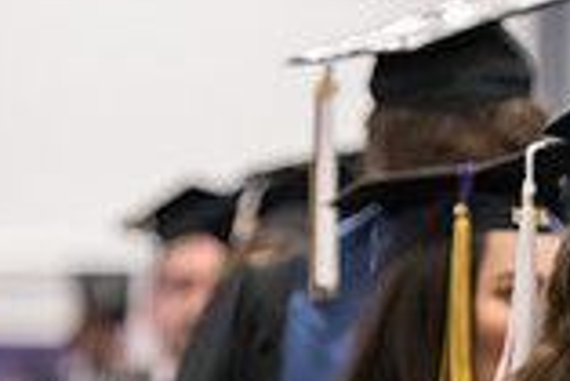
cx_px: 773
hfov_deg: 4.0
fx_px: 8193
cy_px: 412
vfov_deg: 2.7
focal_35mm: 517
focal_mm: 140
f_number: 3.2
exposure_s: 1/200
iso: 3200
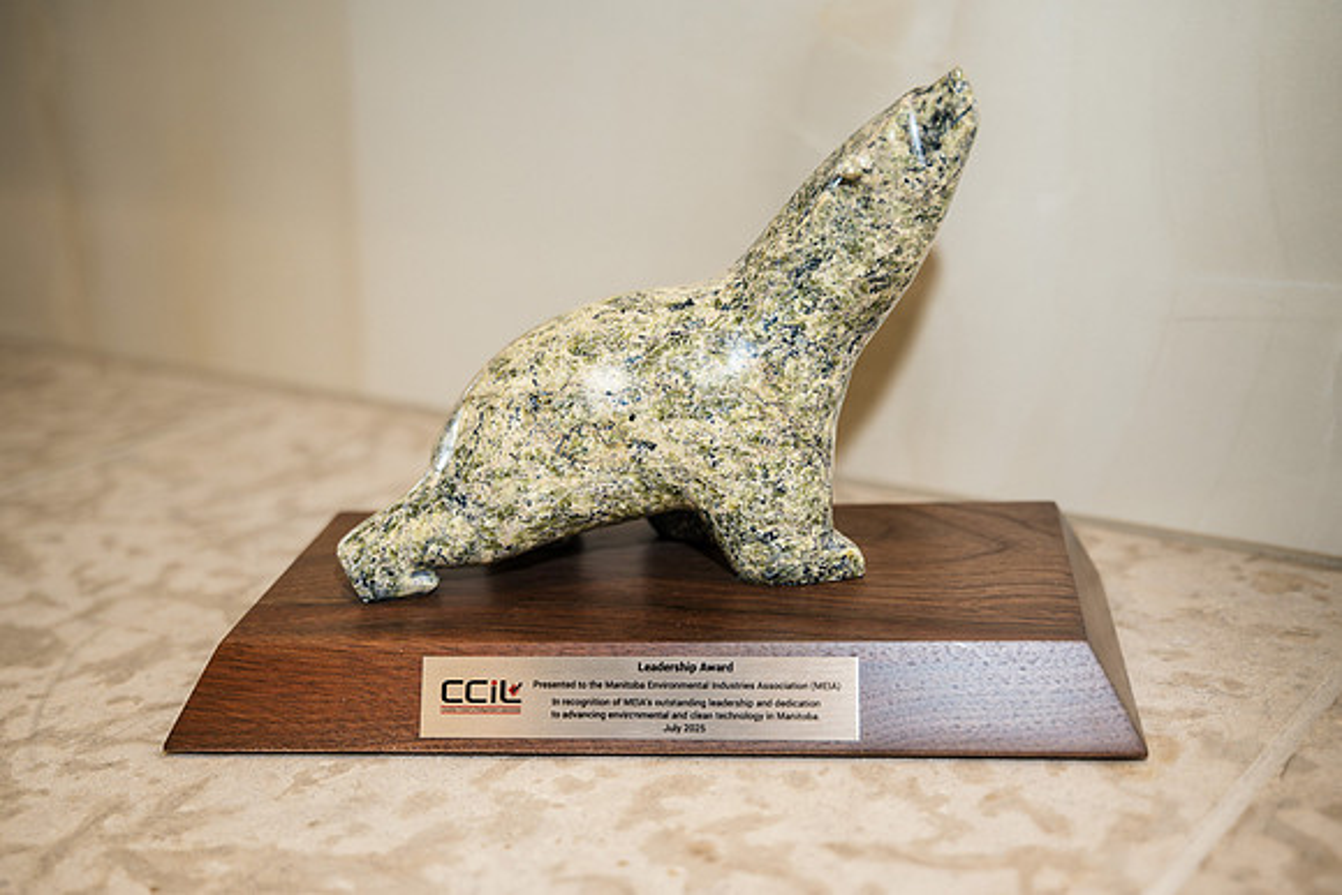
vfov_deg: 29.2
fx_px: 1717
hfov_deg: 42.7
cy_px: 448
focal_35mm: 46
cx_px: 671
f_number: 2.8
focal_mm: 45
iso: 1100
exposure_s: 1/160
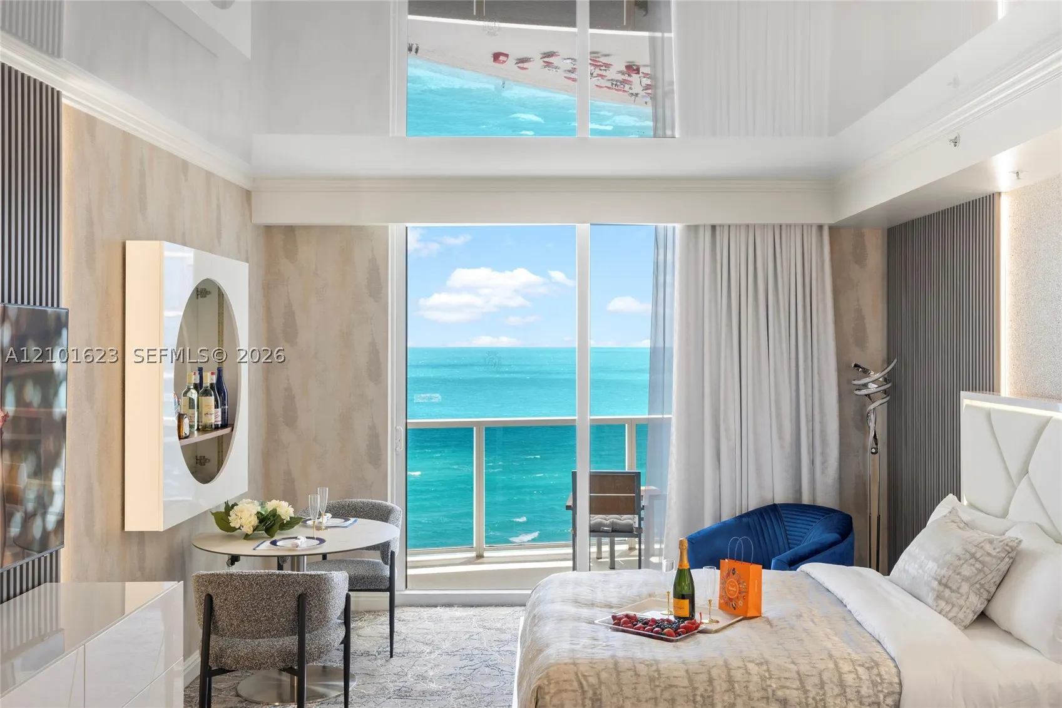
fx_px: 1032
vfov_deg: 37.8
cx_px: 531
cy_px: 354
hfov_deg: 54.4
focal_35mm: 35
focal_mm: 35
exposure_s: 1/1.67
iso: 100
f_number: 9
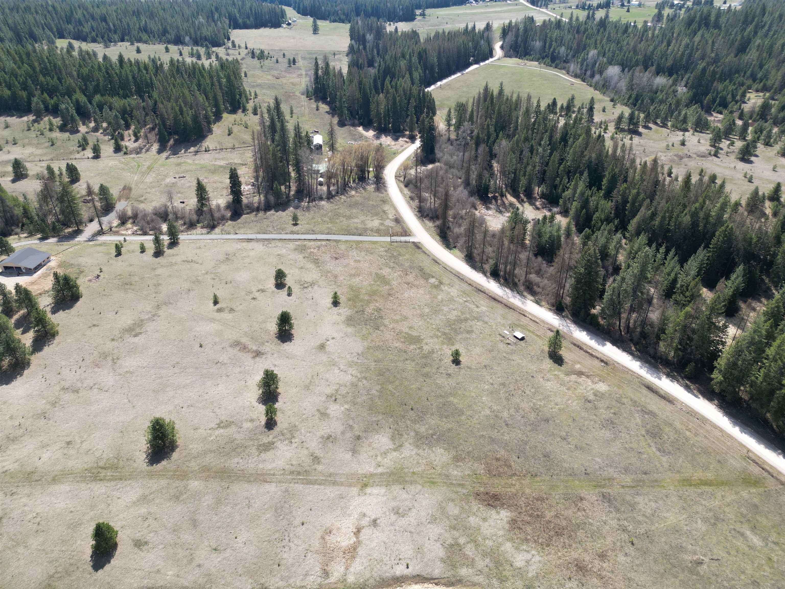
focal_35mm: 24
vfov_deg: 56.8
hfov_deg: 71.6
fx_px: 544
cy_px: 294
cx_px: 392
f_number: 1.7
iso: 100
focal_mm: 6.72
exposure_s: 1/1250
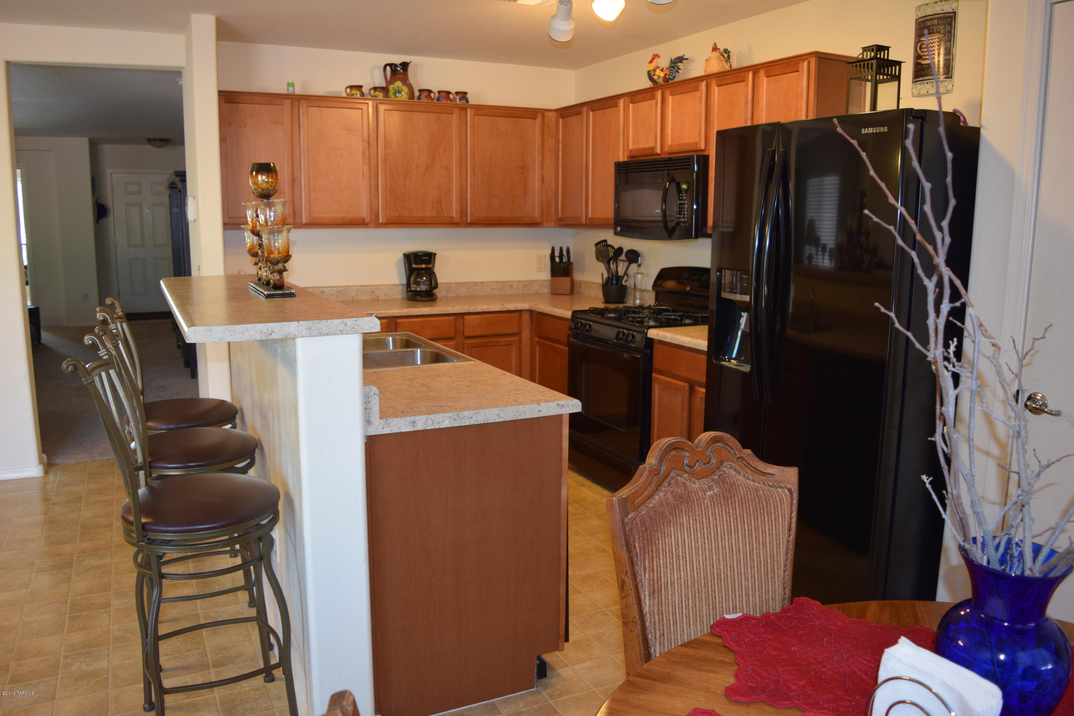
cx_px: 537
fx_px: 805
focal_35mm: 27
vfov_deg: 47.9
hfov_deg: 67.4
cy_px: 358
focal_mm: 18
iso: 800
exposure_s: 1/60
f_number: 4
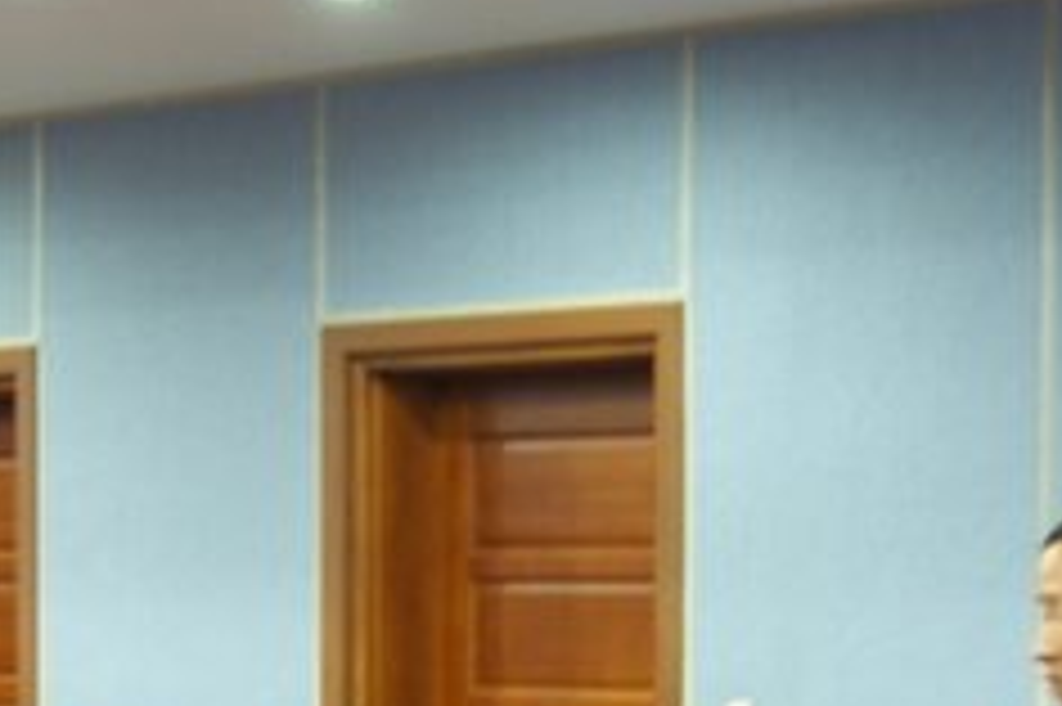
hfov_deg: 18.0
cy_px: 863
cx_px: 540
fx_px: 3361
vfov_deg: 11.7
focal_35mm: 114
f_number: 2.8
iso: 200
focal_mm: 28
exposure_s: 1/4
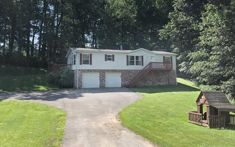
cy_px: 59
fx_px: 243
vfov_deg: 33.5
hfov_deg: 51.3
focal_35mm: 38
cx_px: 137
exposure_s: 1/762
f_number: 1.8
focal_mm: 3.99
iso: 20
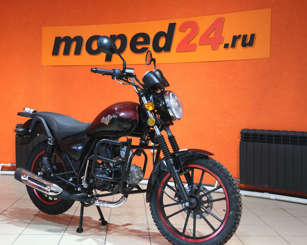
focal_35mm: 47
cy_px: 124
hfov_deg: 39.4
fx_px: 427
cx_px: 124
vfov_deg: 32.1
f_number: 4
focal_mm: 27.5
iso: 1000
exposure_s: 1/60
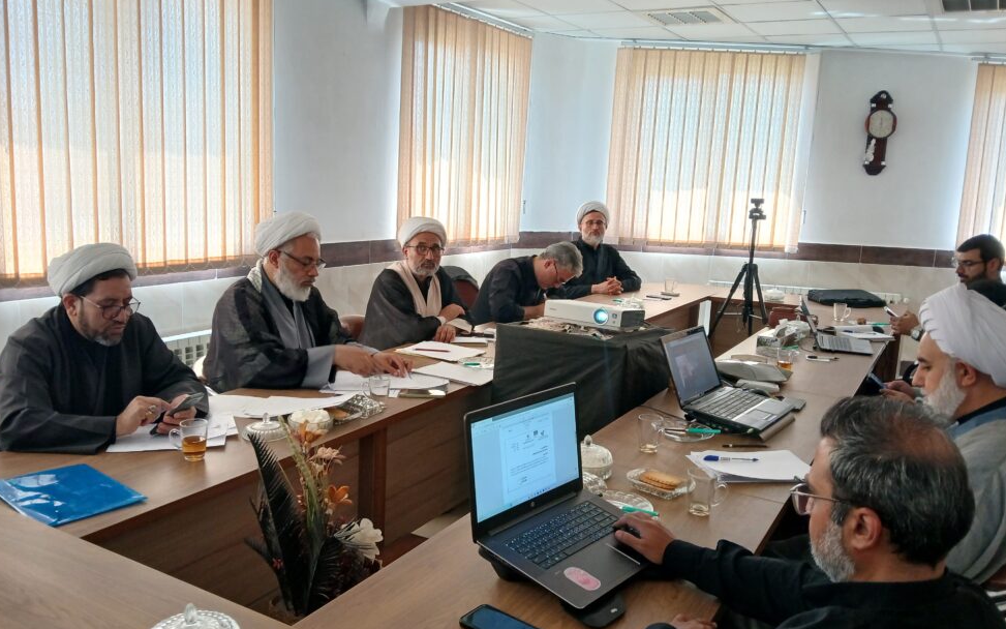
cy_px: 323
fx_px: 795
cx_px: 500
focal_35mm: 29
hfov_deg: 64.6
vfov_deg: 43.1
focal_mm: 3.98
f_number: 1.8
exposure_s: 1/60
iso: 200
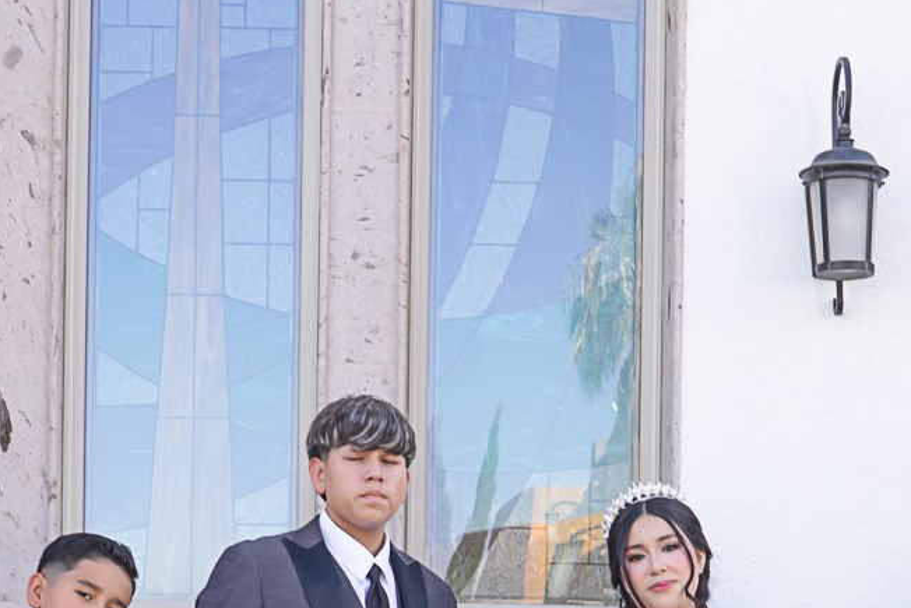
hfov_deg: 19.8
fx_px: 2607
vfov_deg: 12.7
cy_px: 892
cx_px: 510
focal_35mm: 103
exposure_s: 1/160
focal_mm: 28
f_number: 6.3
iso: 200
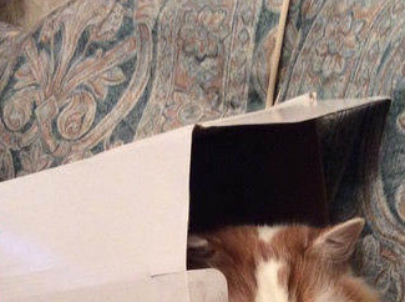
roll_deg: +1.4
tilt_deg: -19.6
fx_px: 794
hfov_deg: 28.6
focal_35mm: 68
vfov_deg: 20.7
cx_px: 196
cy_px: 315
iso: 200
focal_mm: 3.3
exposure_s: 1/25
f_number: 2.4
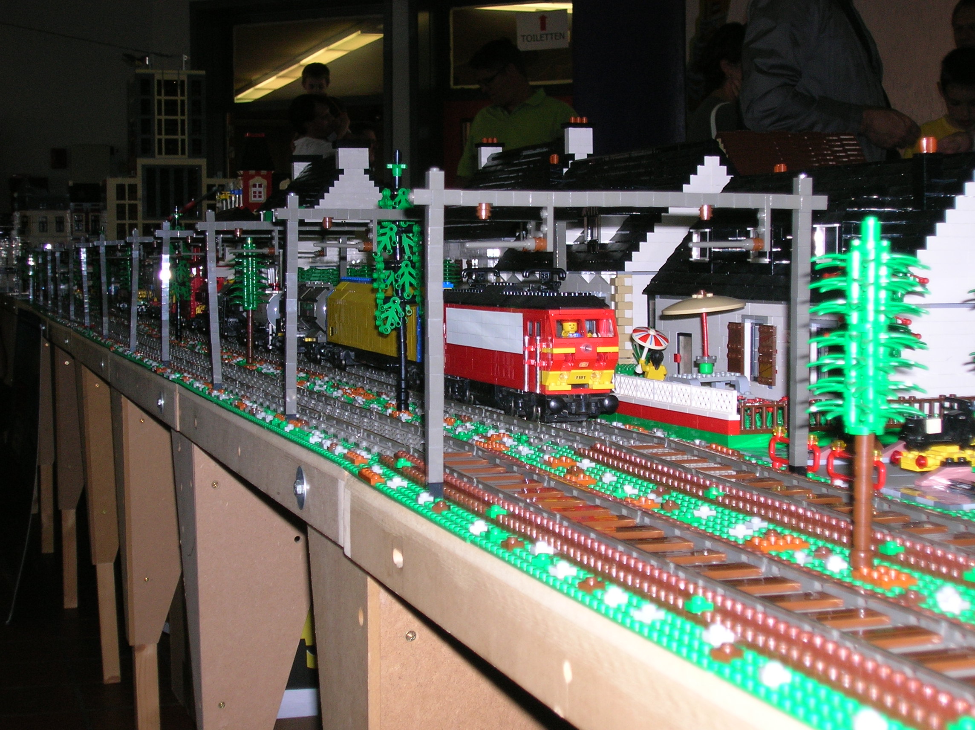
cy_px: 365
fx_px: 1632
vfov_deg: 25.2
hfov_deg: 33.3
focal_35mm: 58
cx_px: 488
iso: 70
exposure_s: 1/60.1
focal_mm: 9.7
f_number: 3.5
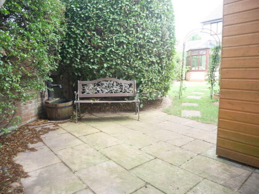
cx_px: 130
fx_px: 180
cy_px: 97
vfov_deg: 56.8
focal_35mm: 24
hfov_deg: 71.6
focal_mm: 12
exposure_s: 1/50
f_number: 3.5
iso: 200
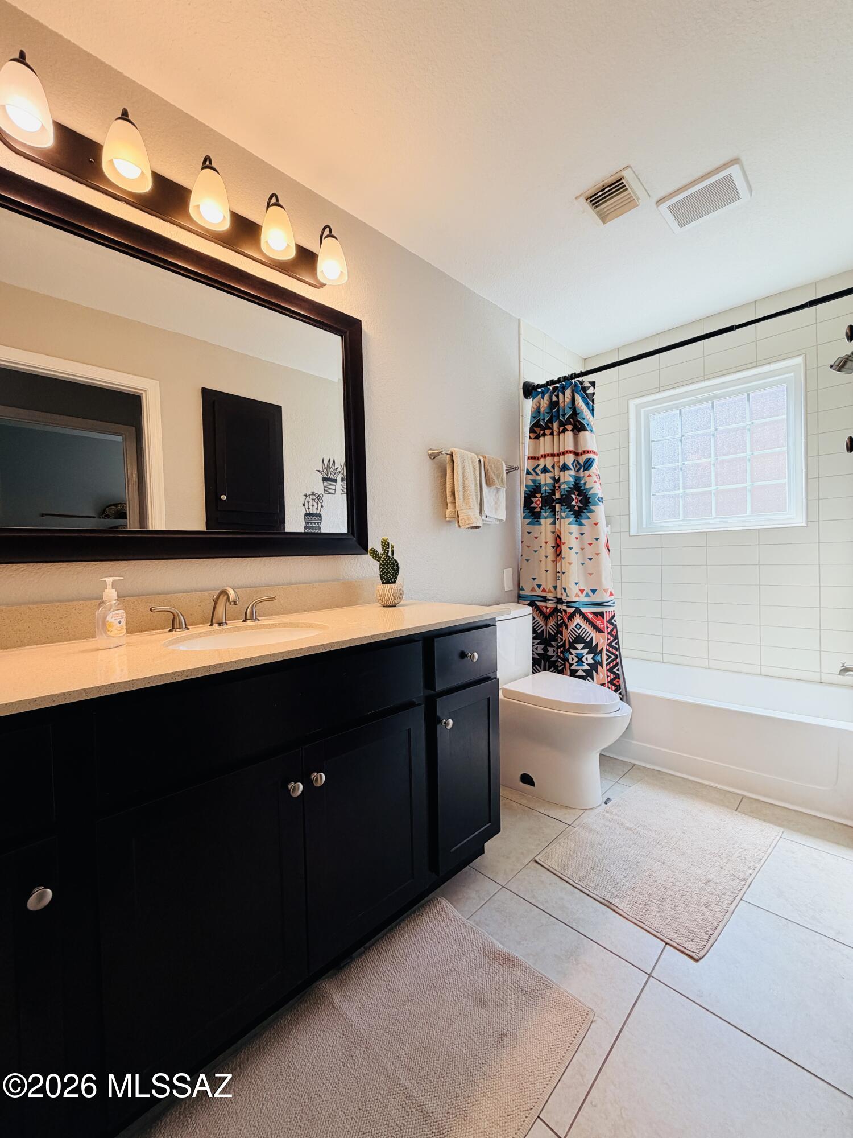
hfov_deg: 85.7
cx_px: 426
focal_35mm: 14
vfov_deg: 102.1
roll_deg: +0.9
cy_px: 569
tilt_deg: -2.4
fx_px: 460
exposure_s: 1/120
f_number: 2.2
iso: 80
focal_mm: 2.22
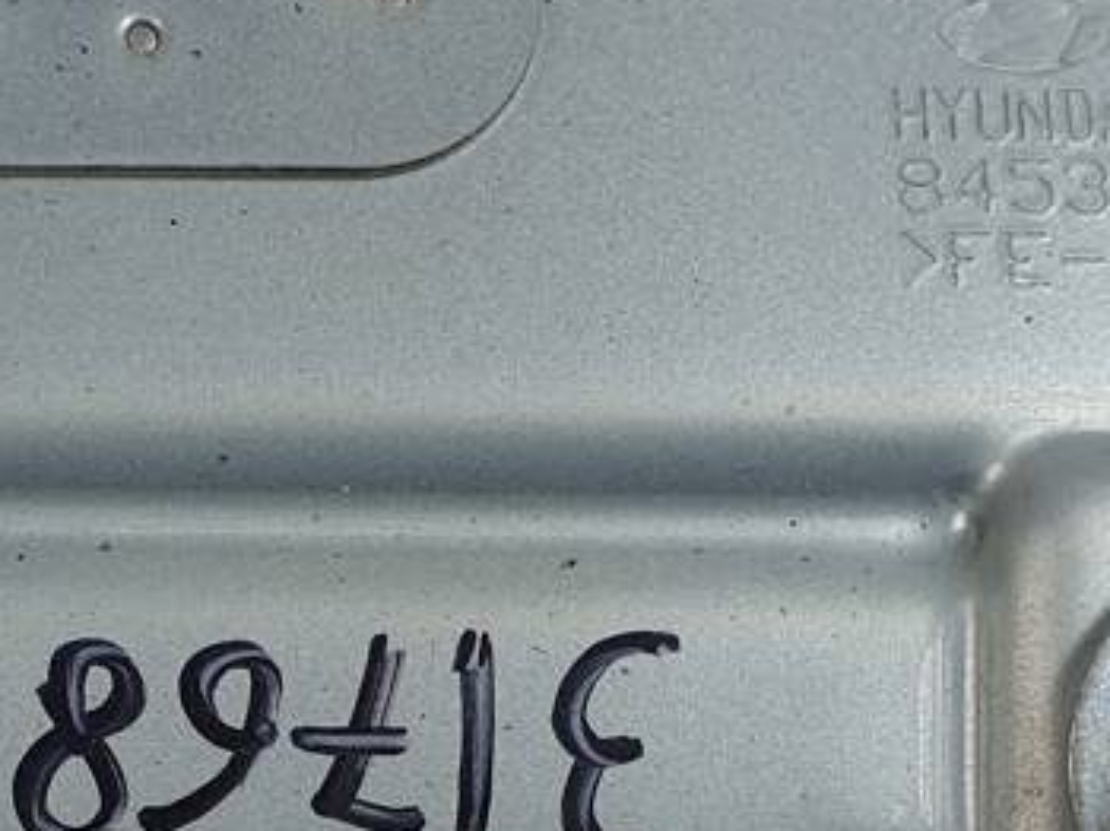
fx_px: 3429
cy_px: 701
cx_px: -32
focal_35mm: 107
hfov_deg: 17.9
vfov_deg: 13.7
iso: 50
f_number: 2.4
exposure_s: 1/183
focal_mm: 4.3
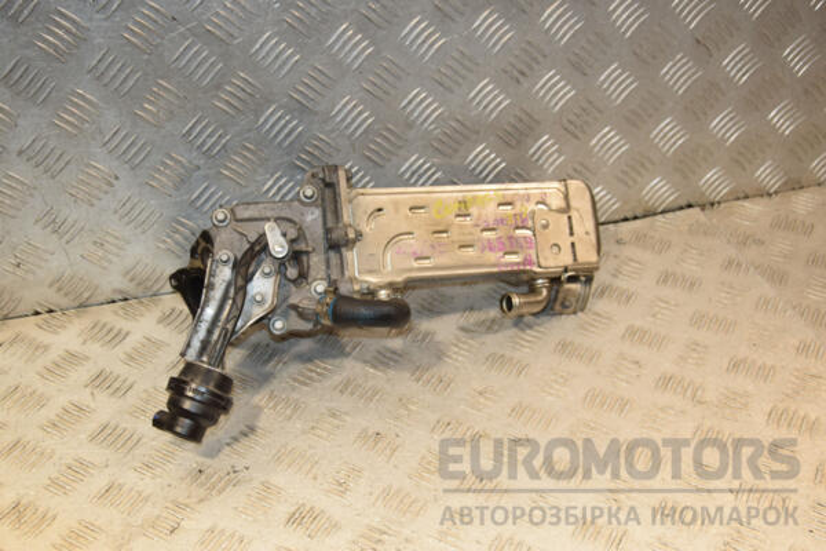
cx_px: 413
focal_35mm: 48
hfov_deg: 41.1
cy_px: 276
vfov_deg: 28.1
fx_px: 1101
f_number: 5.6
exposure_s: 1/200
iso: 800
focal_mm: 32
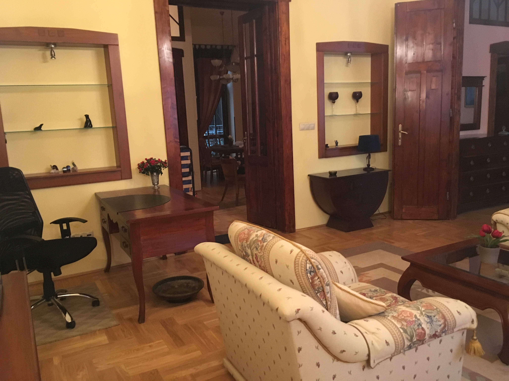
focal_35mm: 29
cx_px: 254
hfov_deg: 61.7
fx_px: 426
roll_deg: +0.9
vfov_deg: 48.2
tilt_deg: -10.6
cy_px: 190
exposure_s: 1/17
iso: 250
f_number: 2.2
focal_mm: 4.15
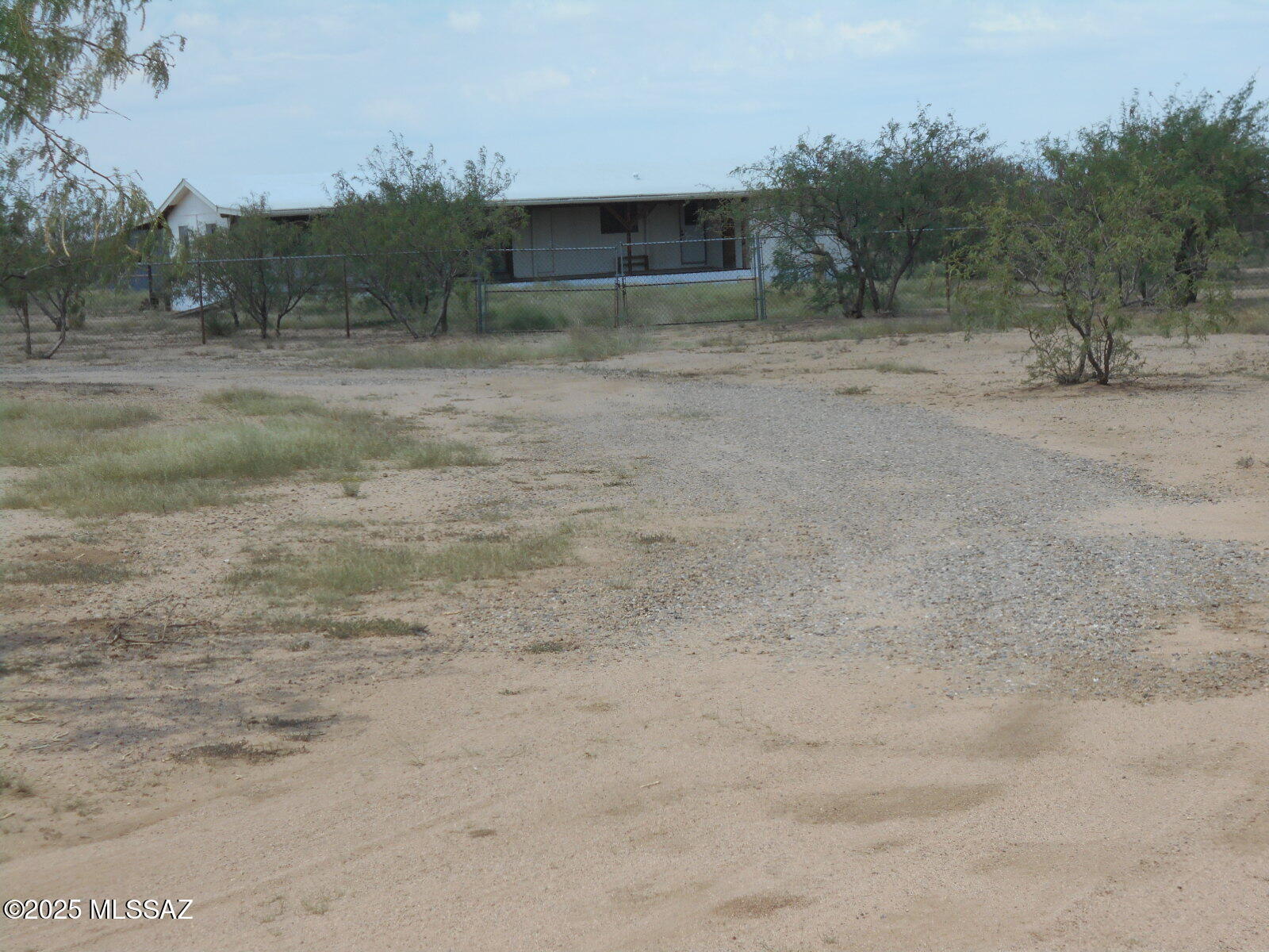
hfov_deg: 26.0
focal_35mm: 75
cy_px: 476
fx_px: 2749
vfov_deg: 19.6
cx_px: 634
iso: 80
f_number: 5.8
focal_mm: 13.5
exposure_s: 1/640
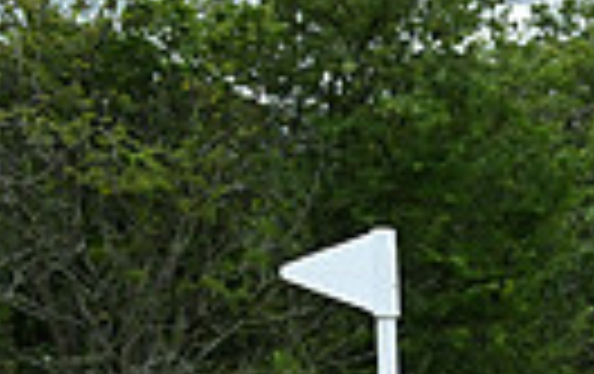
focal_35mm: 192
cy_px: 782
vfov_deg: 6.6
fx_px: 3113
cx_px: 1278
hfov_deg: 9.9
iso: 1100
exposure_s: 1/800
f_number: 5
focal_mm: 43
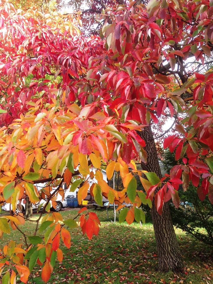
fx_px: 271
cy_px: 142
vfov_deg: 55.4
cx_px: 106
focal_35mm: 33
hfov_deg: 42.9
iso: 50
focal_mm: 4.12
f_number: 2.4
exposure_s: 1/197
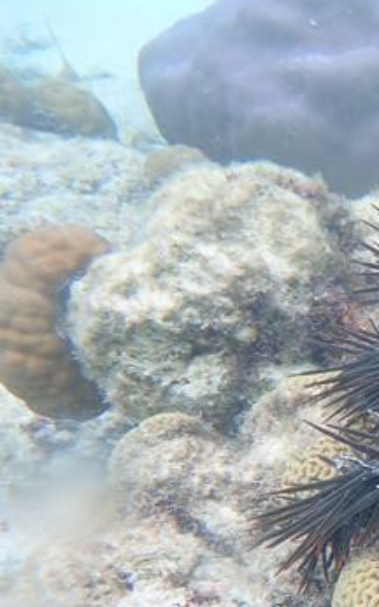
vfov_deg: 33.6
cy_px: 415
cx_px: 600
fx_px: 992
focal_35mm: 60
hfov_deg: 18.6
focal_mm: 5.05
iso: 100
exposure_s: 1/320
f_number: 3.2
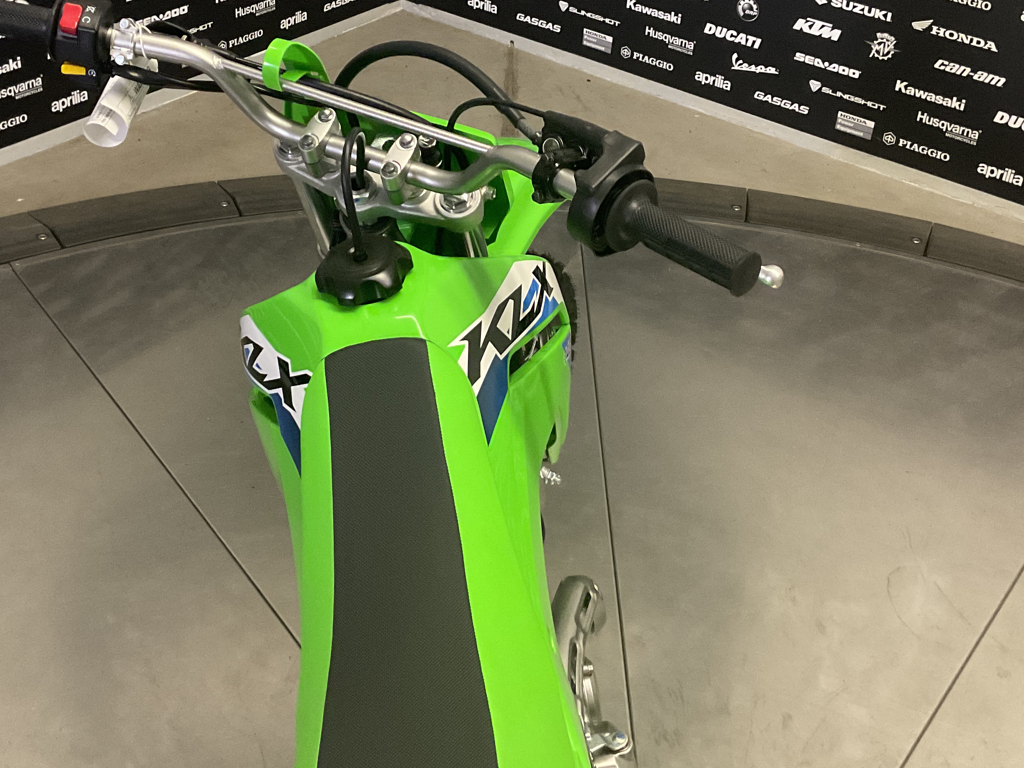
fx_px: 1390
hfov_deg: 40.4
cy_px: 259
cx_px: 458
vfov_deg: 30.7
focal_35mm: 47
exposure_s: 1/60
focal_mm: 3
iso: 250
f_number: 1.8
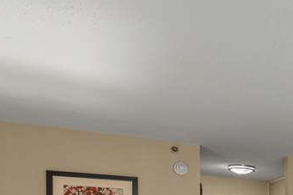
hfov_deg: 29.3
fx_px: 415
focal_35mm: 51
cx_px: 403
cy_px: 246
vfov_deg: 23.7
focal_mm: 17
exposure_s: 1/15
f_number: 8
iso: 640
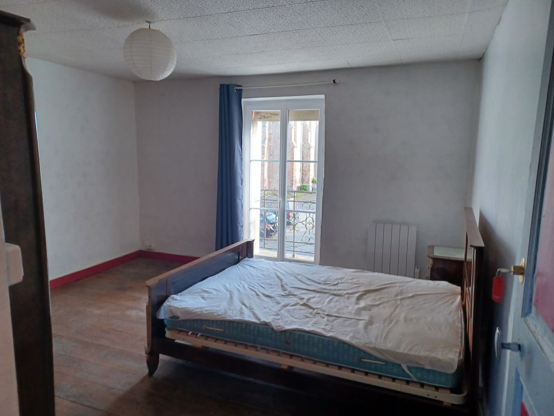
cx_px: 277
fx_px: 400
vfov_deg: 54.9
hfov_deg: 69.4
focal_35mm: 25
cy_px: 208
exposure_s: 1/50
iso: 160
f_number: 1.8
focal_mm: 4.6
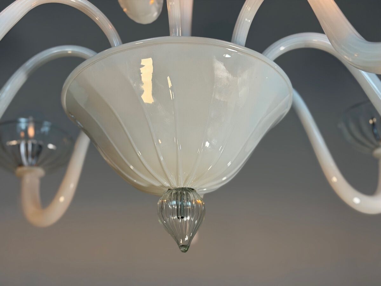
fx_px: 528
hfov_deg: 39.7
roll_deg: -0.7
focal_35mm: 48
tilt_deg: +26.1
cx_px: 190
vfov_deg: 30.3
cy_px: 143
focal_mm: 6.76
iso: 50
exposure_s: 1/100
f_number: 1.78
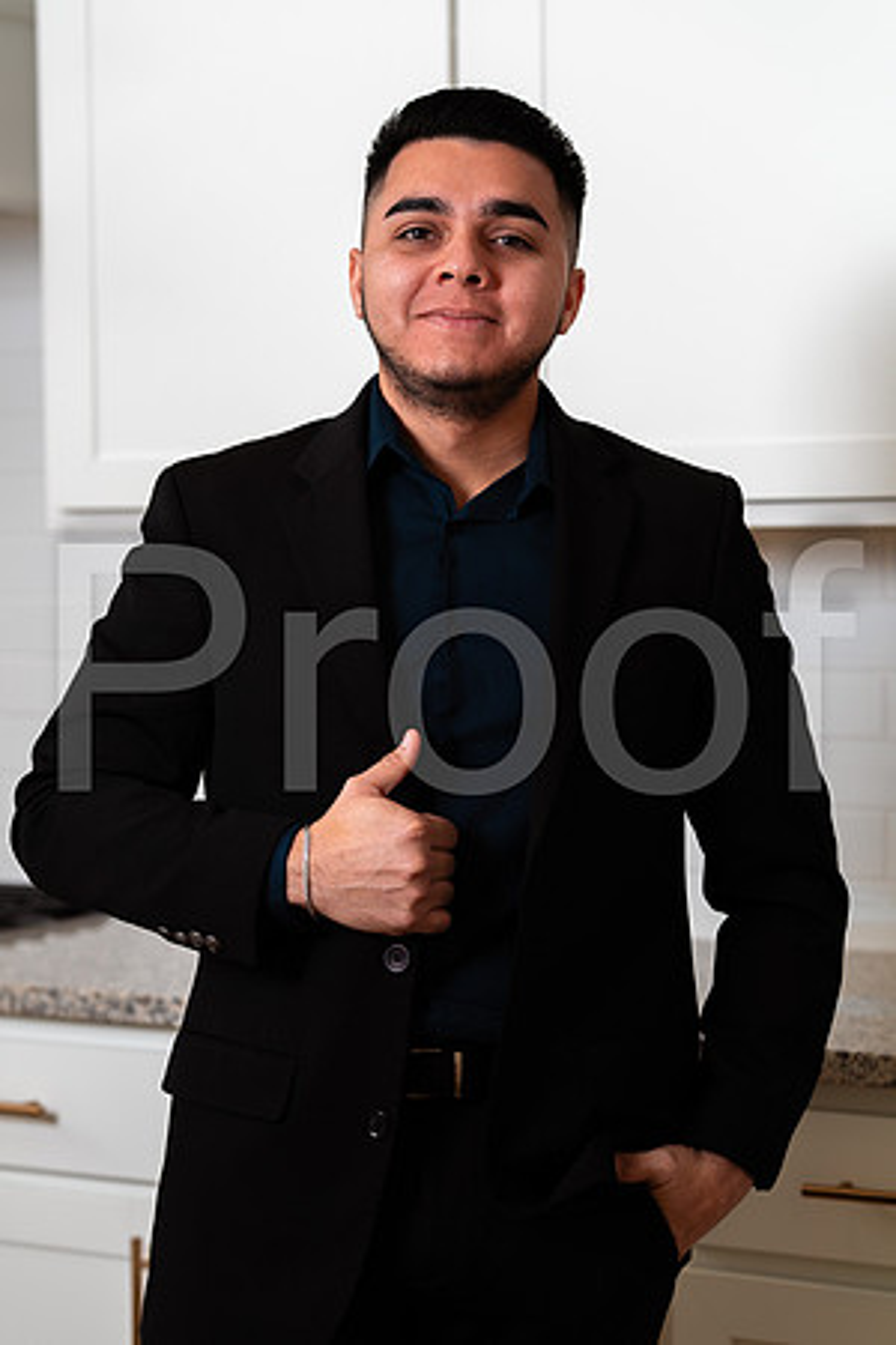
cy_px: 672
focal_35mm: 85
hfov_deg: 16.1
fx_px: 3173
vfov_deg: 23.9
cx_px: 448
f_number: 3.2
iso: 50
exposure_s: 1/160
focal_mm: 85
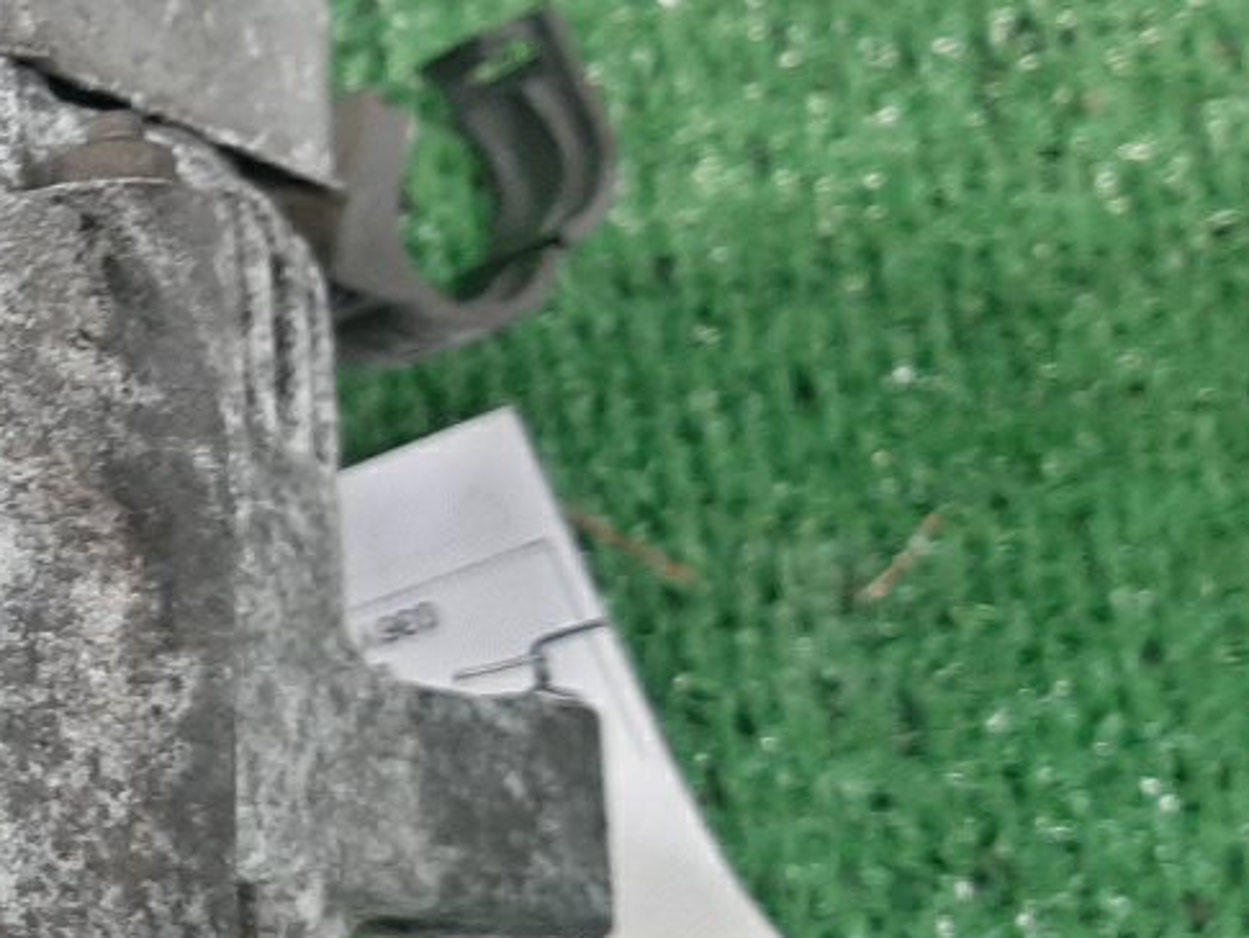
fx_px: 2780
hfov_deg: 22.9
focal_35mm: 77
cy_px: 463
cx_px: -321
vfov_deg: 19.2
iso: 172
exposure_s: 1/33
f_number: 1.7
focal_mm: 3.93
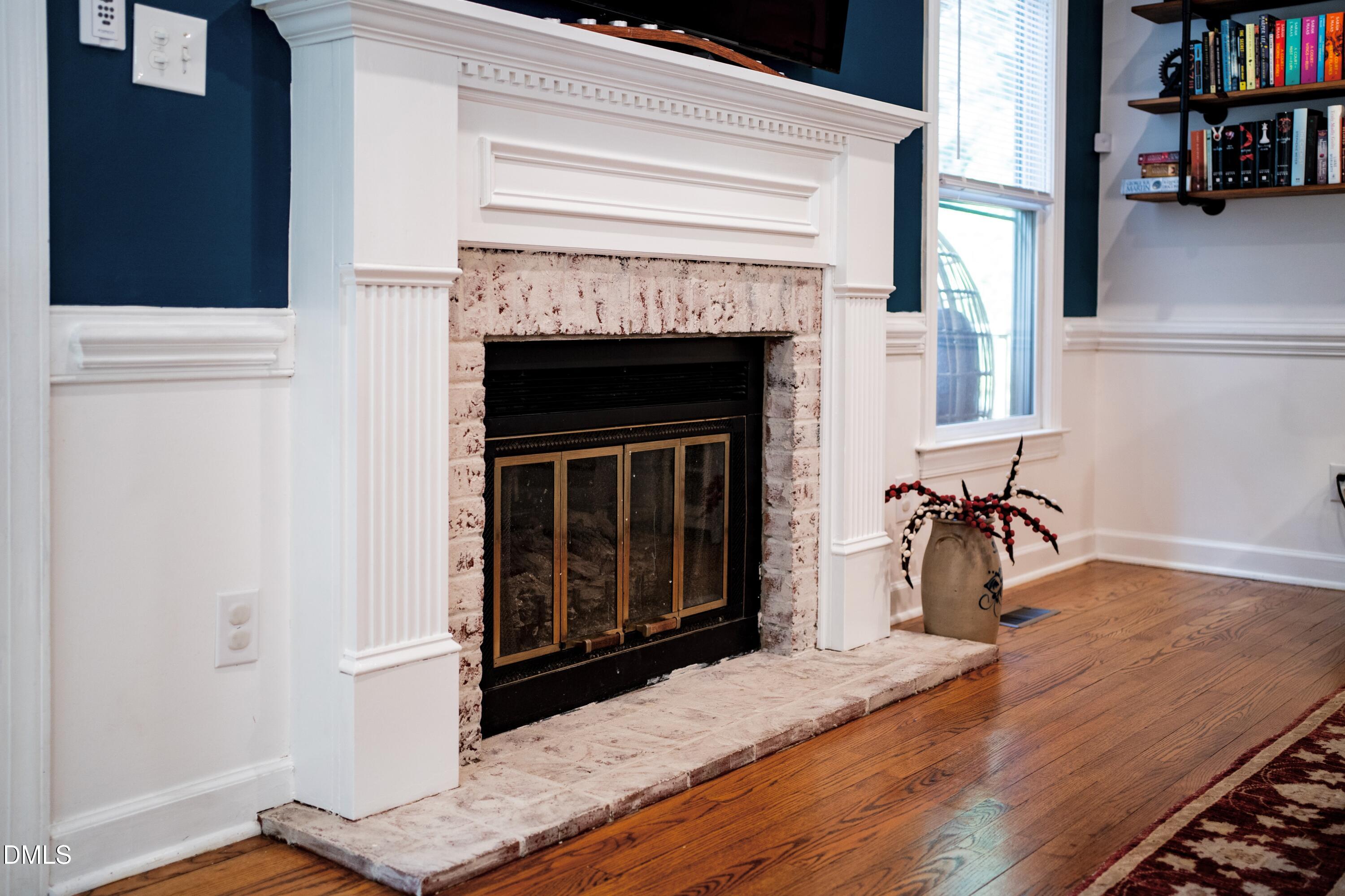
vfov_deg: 37.9
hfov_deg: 54.4
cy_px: 448
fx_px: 1308
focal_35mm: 35
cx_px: 672
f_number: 2.2
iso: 800
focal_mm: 35
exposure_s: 1/125
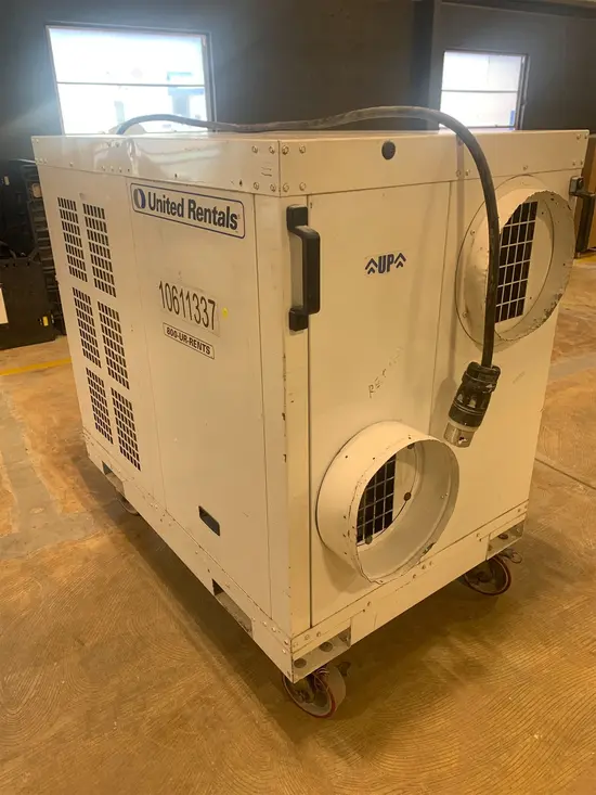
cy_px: 398
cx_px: 298
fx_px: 597
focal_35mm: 26
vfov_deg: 67.3
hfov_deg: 53.1
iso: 80
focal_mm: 4.25
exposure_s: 1/121
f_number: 1.8
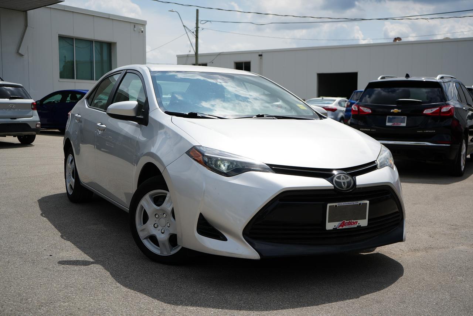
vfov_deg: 31.9
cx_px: 236
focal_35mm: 42
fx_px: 552
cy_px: 158
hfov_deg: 46.4
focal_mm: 42
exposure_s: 1/1000
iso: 100
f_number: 5
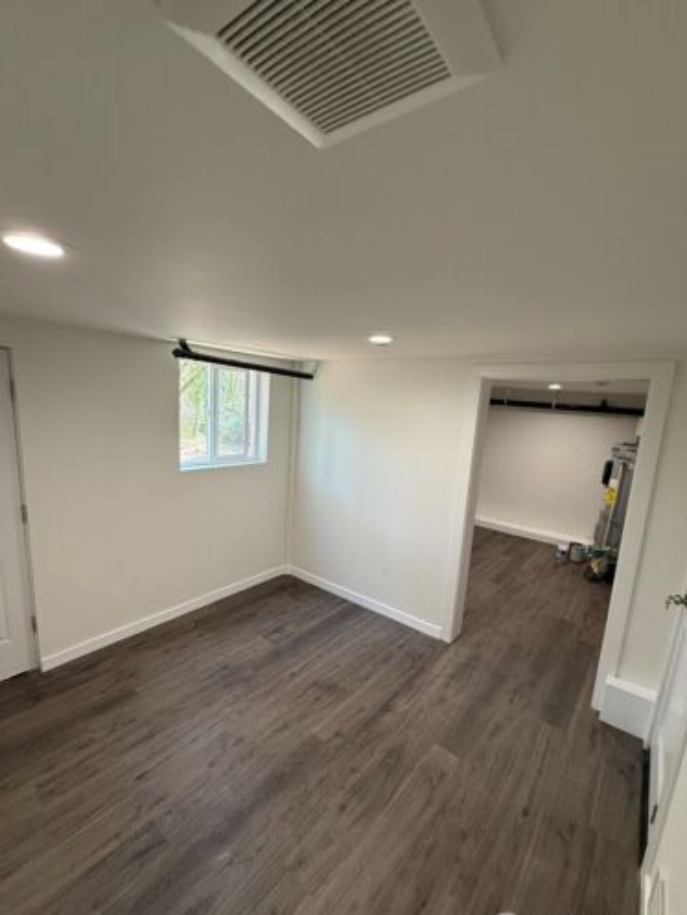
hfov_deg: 81.7
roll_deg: -3.2
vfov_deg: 98.1
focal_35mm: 15
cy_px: 476
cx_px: 324
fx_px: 397
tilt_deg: -12.0
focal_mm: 2.22
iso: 250
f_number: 2.2
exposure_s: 1/102
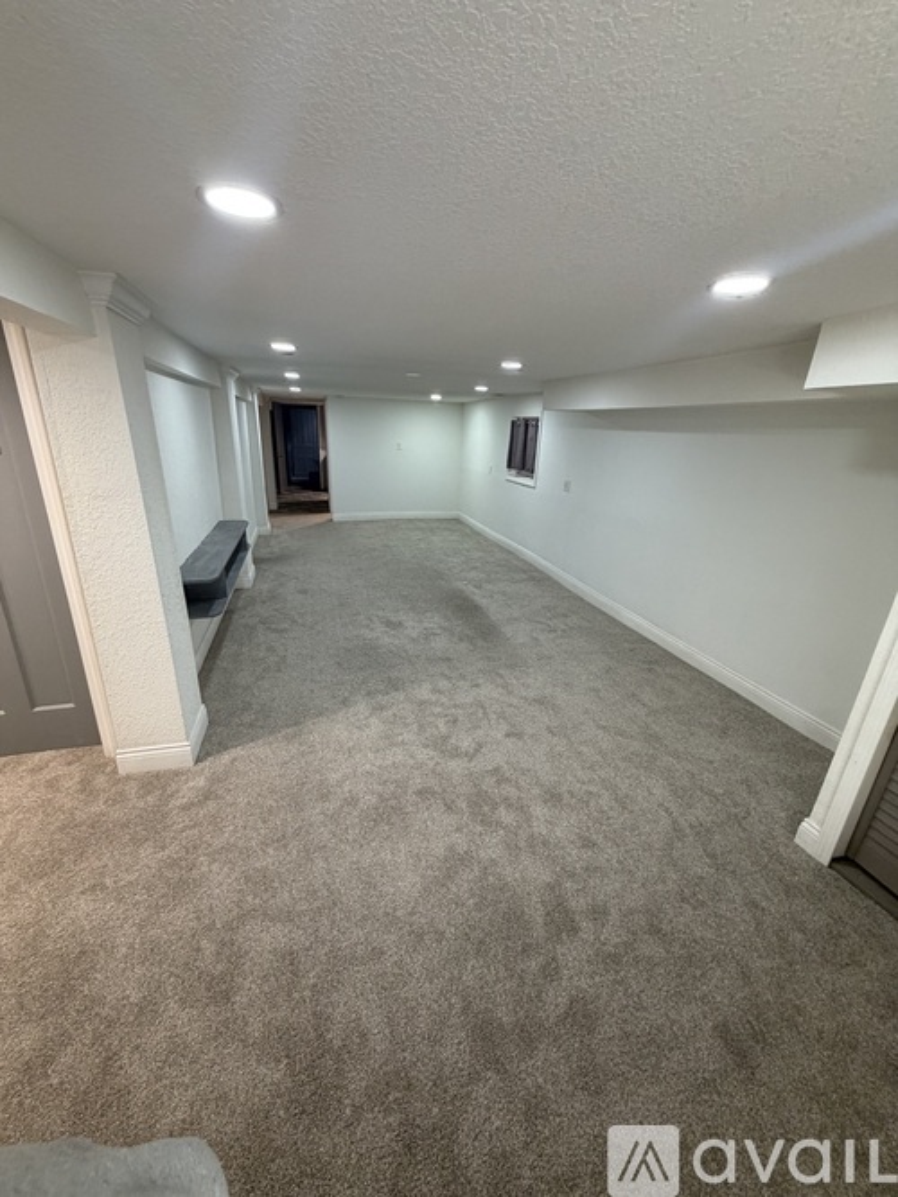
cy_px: 598
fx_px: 484
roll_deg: -1.8
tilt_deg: -17.6
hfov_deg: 85.7
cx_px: 449
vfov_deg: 102.1
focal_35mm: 14
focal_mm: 2.22
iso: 200
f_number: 2.2
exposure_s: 1/60
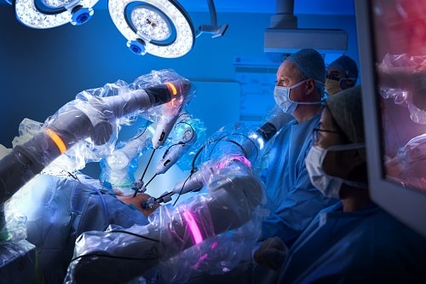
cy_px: 142
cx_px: 213
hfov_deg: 48.5
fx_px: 473
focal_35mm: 40
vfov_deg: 33.4
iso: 500
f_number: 4.5
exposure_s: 1/80
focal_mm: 40
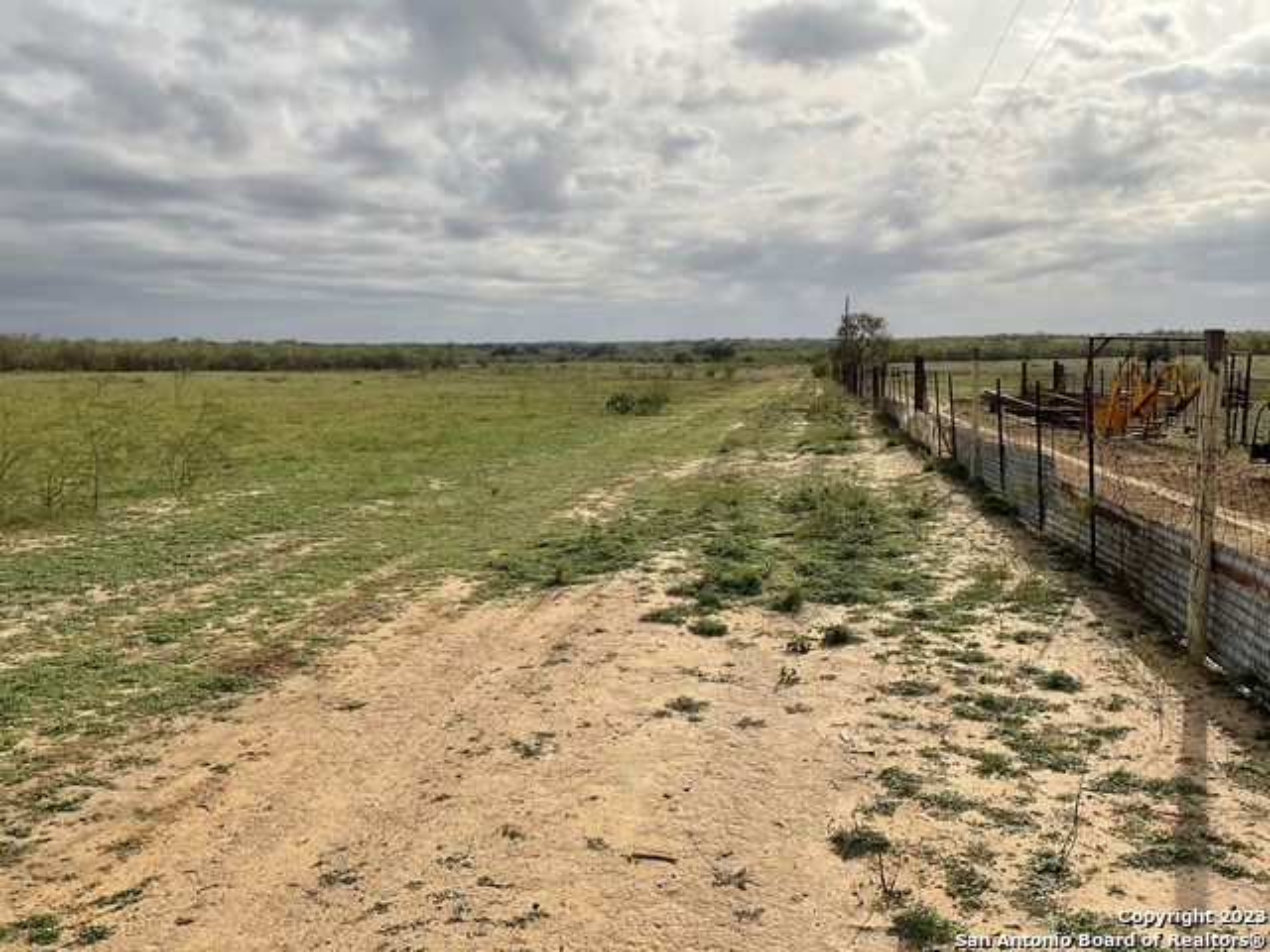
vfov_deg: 48.2
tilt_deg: -8.2
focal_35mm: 29
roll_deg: +0.9
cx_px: 635
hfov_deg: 61.7
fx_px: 1064
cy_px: 476
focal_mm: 3
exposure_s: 1/3534
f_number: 1.8
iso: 16
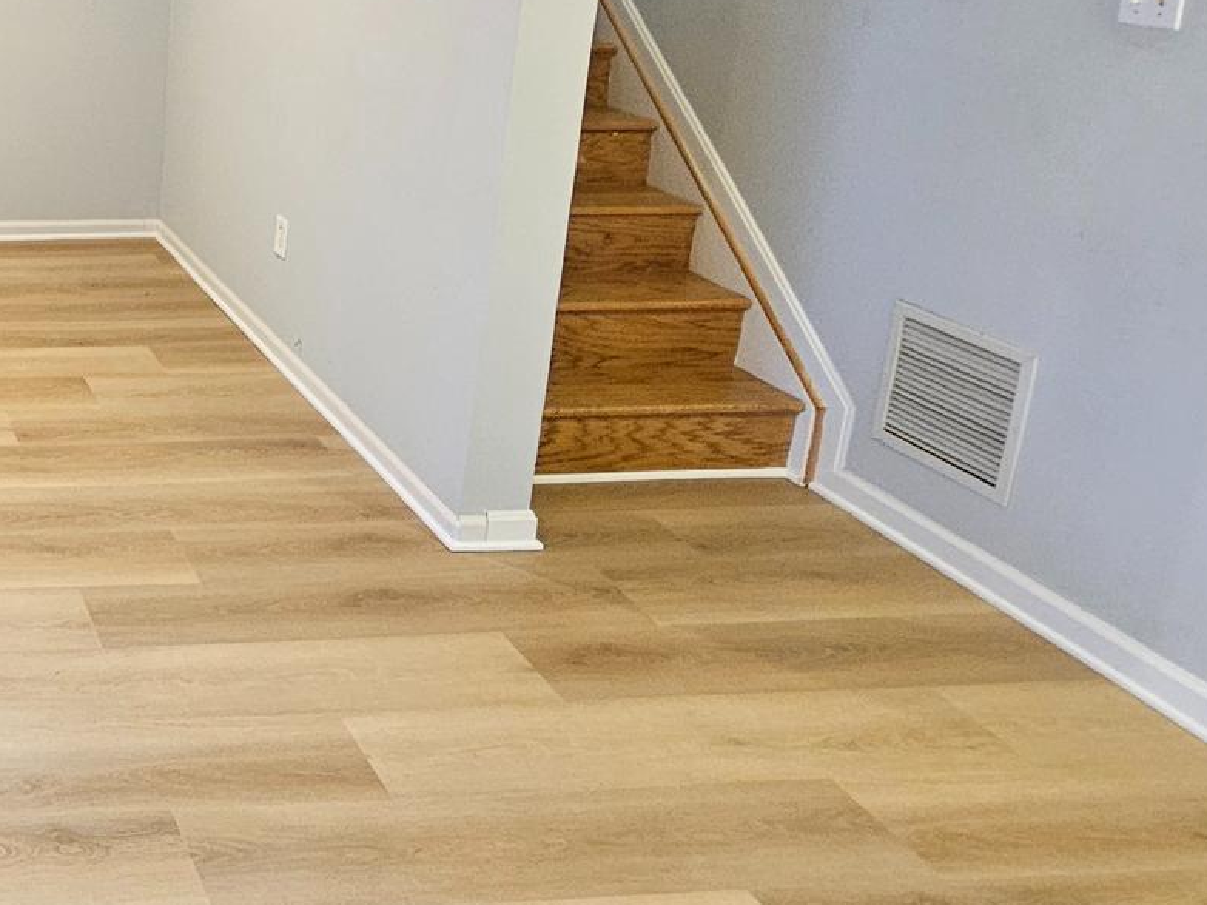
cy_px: 102
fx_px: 1185
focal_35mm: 34
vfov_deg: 39.0
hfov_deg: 41.6
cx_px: -153
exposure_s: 1/30
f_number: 2.2
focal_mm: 2.2
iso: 400
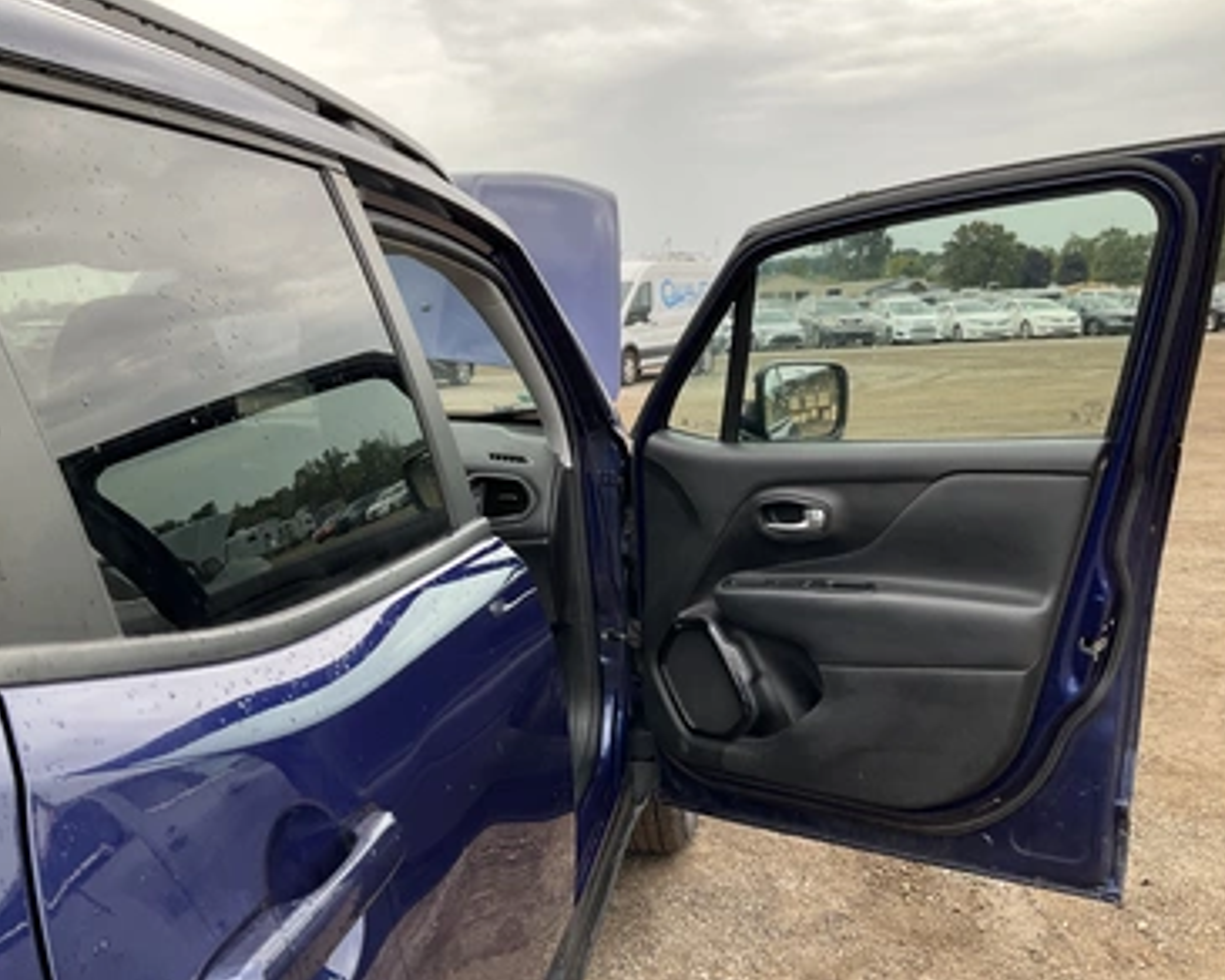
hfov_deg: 57.1
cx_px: 577
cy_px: 480
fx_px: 1124
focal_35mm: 31
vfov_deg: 47.1
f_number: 1.8
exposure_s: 1/122
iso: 20
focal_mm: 3
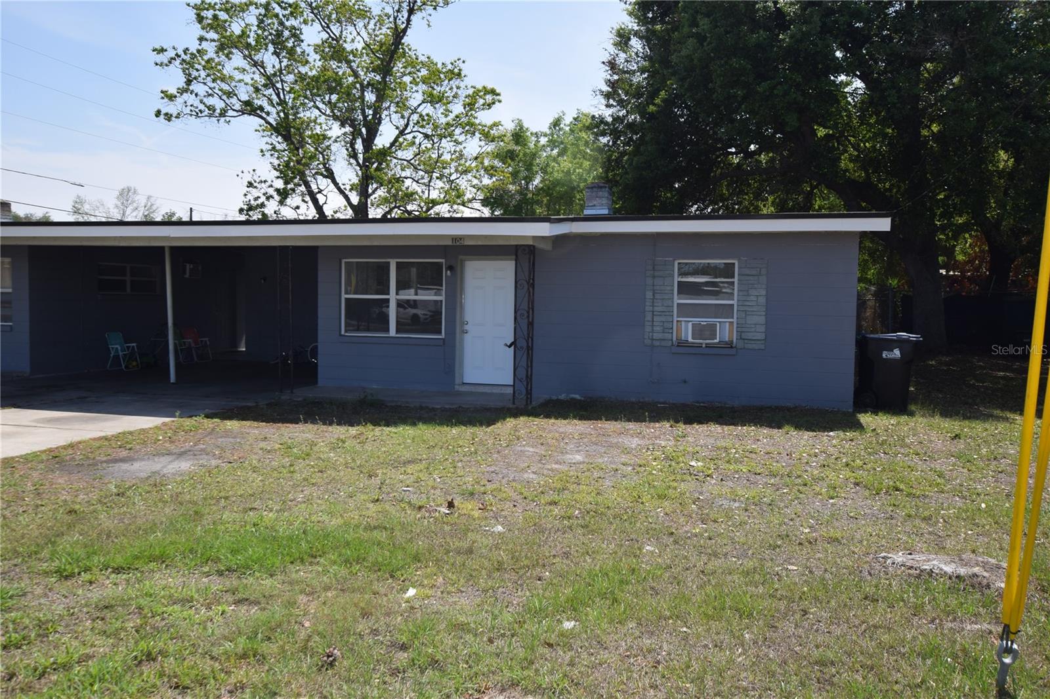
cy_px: 350
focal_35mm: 30
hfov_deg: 61.9
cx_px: 525
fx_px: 875
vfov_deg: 43.6
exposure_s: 1/200
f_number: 9
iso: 100
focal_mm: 20
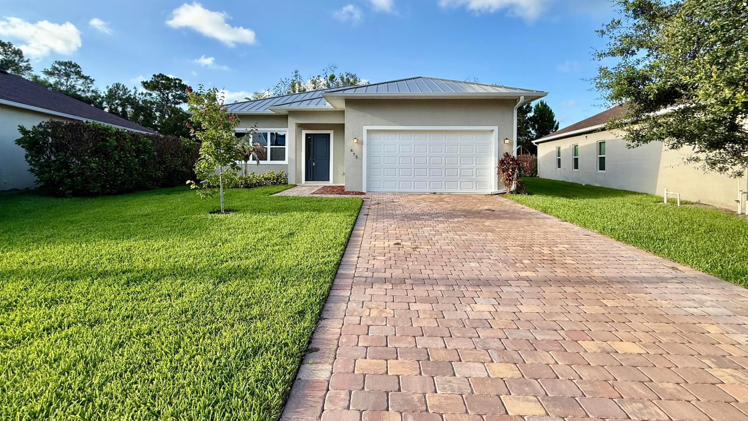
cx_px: 375
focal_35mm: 16
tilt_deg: +1.3
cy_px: 162
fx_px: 317
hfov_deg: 99.4
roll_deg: -0.1
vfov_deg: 66.2
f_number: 2.2
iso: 50
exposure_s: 1/751
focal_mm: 2.22
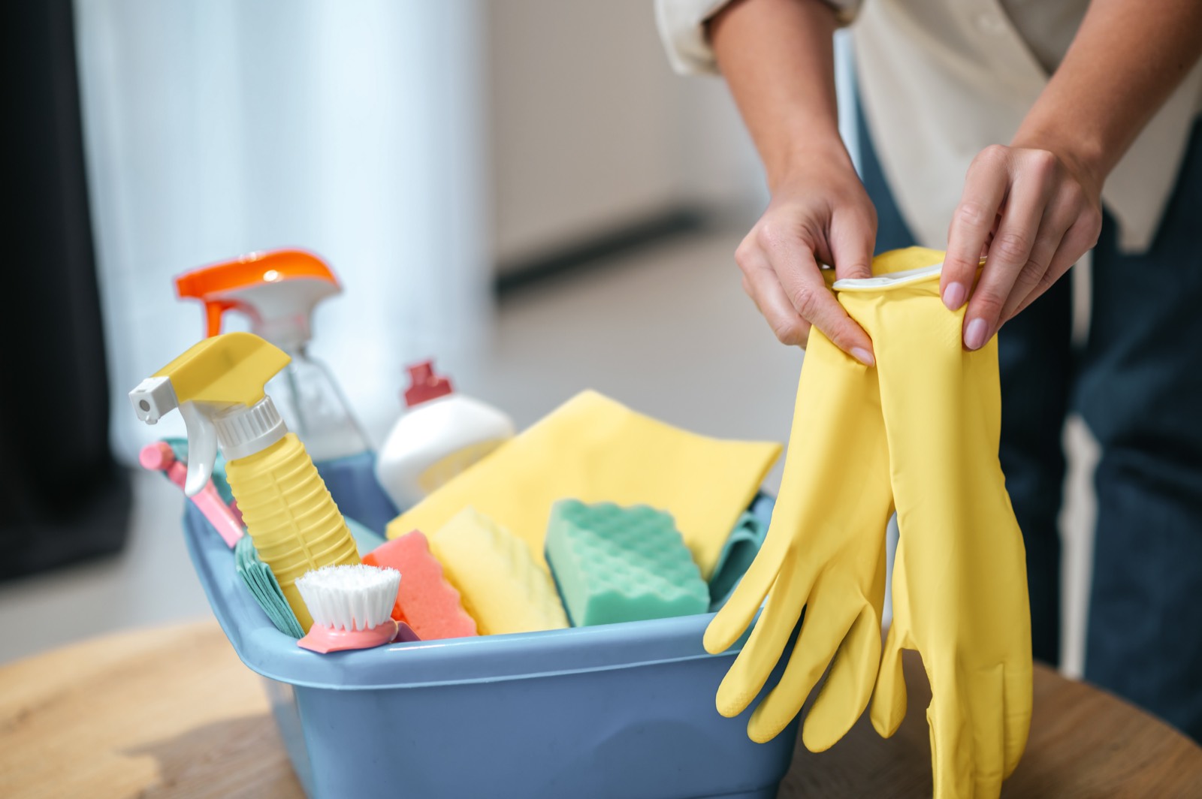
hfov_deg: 23.9
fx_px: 2836
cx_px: 601
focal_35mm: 85
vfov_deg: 16.0
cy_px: 400
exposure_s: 1/160
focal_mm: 85
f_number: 2.5
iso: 320
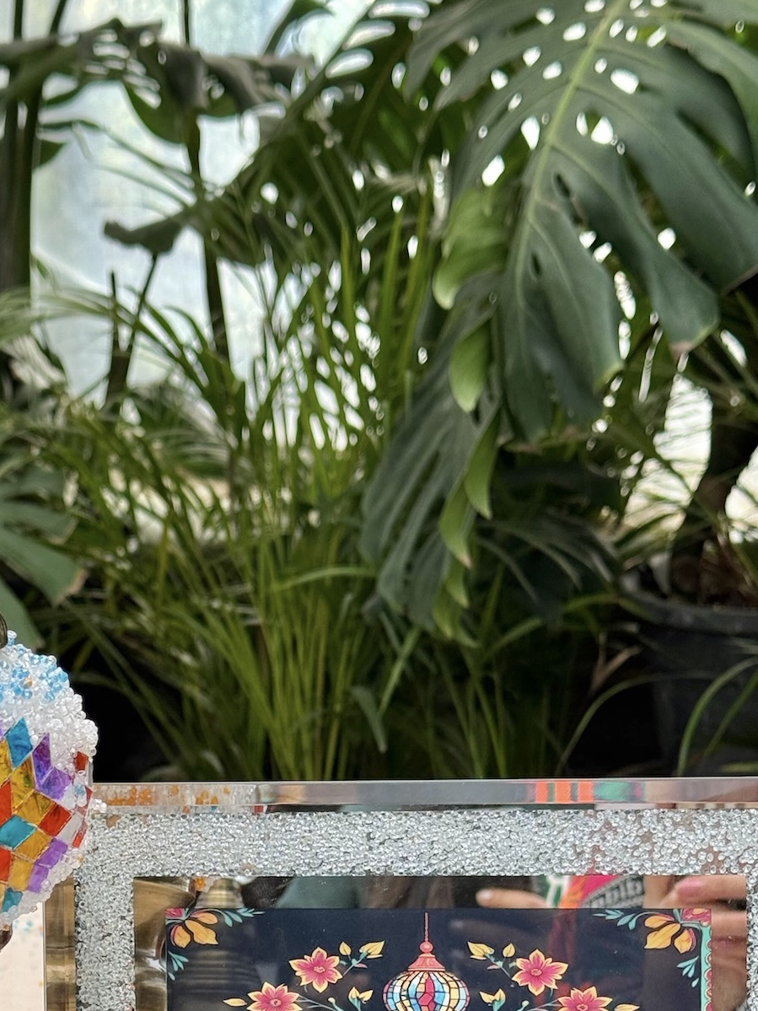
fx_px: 2395
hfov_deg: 17.9
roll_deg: +2.7
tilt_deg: -17.9
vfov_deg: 23.4
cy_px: 860
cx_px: 247
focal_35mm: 82
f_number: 1.78
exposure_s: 1/340
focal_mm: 6.76
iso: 64
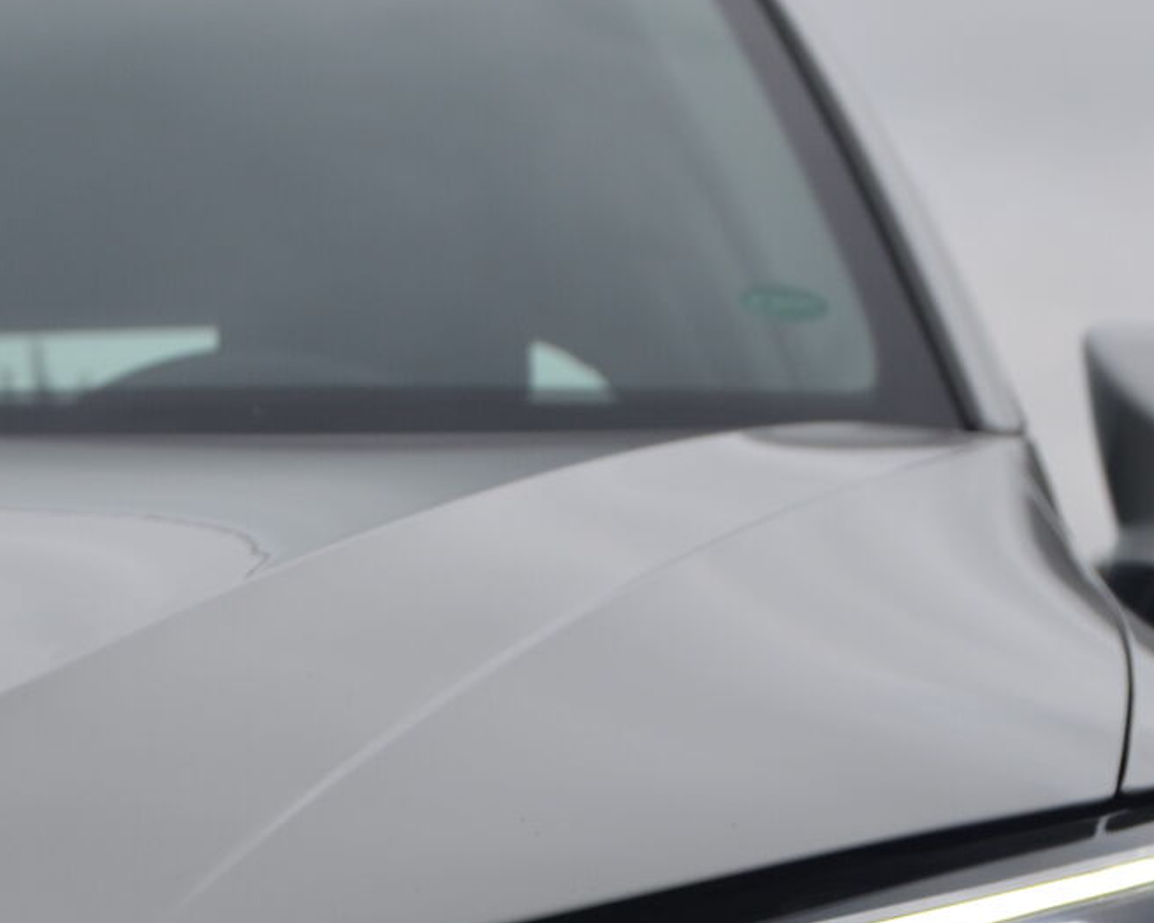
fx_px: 4782
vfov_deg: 10.9
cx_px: 274
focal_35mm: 140
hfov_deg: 13.7
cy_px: 1076
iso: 100
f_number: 8
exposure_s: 1/250
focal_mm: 34
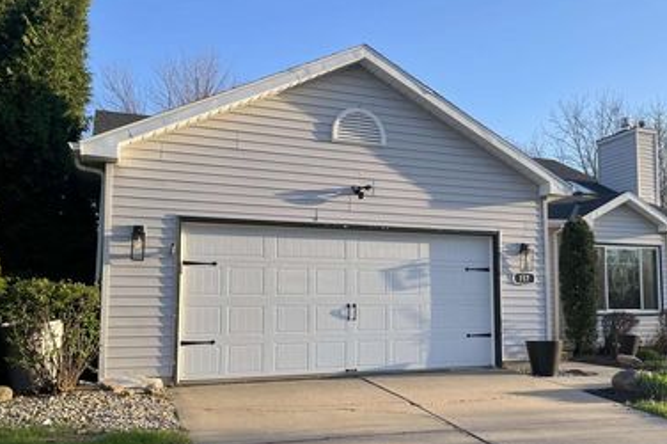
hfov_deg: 52.7
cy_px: 264
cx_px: 406
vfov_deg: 36.7
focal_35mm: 36
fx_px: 666
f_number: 1.6
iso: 32
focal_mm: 4.2
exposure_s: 1/1159
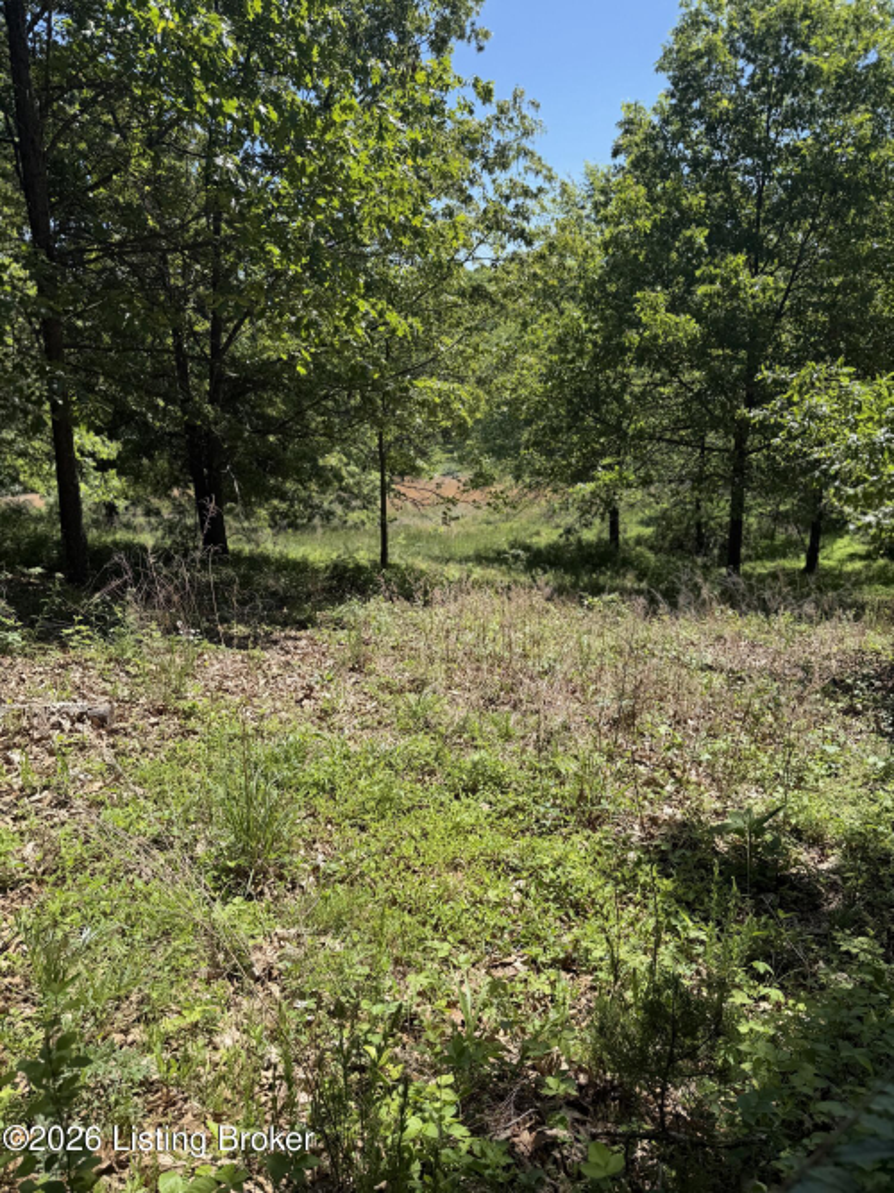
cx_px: 447
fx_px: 827
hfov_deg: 56.8
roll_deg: +2.7
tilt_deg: -18.8
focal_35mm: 24
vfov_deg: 71.6
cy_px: 596
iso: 80
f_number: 1.78
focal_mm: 6.76
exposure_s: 1/2169
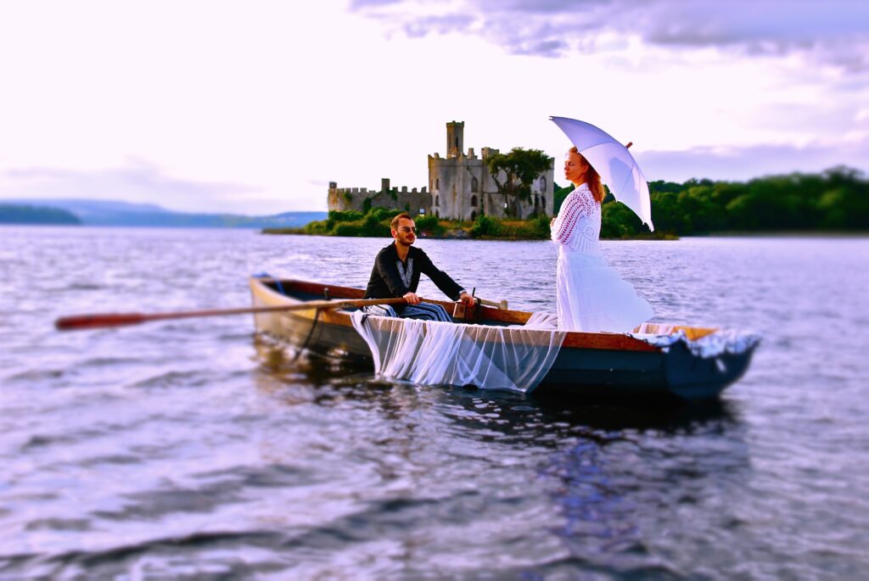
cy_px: 290
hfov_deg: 42.3
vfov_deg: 29.0
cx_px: 434
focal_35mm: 46
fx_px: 1124
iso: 125
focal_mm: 31
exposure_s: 1/200
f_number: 7.1
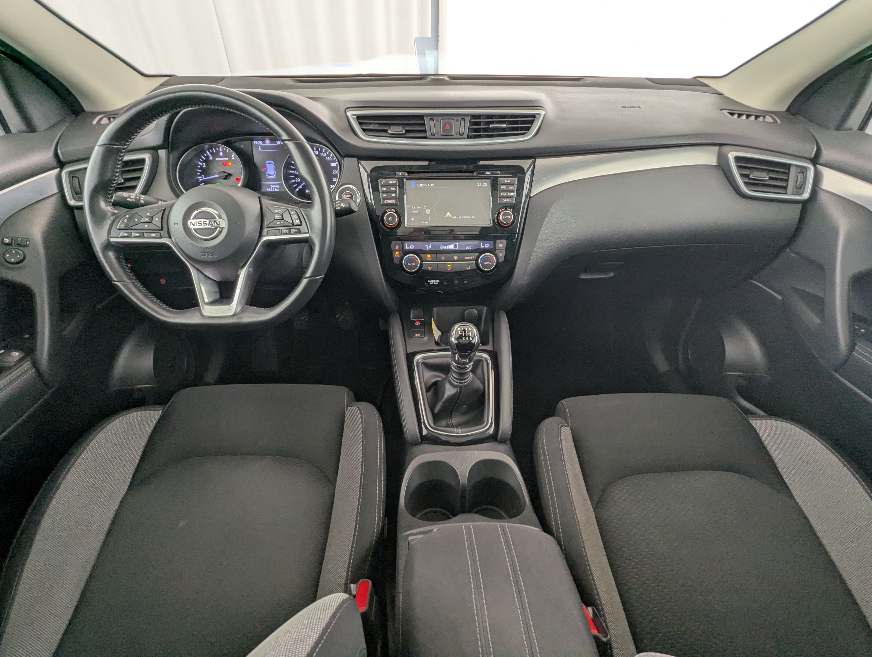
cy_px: 328
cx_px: 436
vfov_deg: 78.2
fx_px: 404
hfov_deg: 94.4
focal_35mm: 16
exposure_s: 1/40.8
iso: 79
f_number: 2.2
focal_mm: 2.35
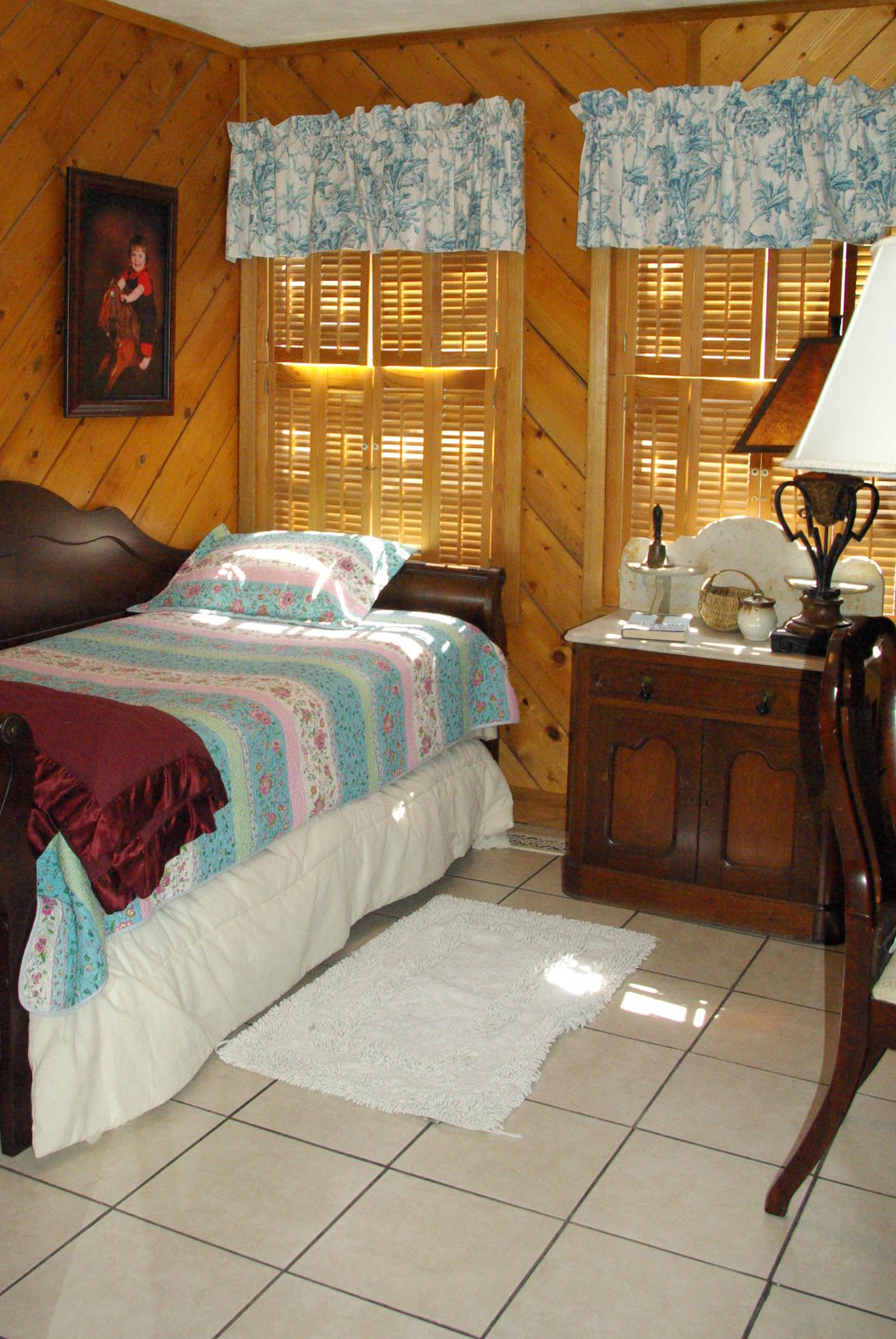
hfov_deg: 35.1
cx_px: 436
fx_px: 1415
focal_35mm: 38
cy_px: 537
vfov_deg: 50.3
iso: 1600
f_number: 6.7
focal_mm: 20
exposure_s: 1/180
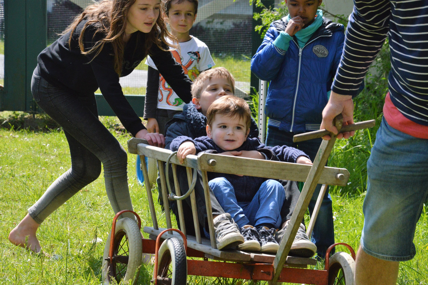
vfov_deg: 8.7
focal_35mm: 158
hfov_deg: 13.1
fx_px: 1871
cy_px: 142
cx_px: 214
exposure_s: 1/1250
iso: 800
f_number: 9
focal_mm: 105
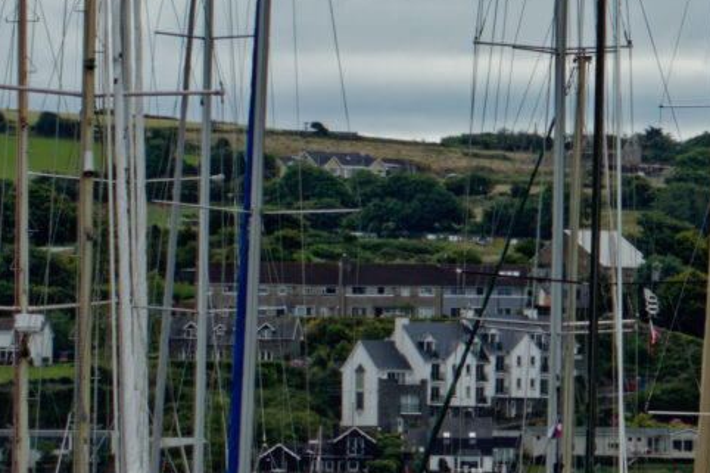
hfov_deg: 3.7
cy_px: -50
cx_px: 1376
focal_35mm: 558
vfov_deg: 2.5
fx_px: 11001
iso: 320
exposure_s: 1/1000
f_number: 8
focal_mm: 70
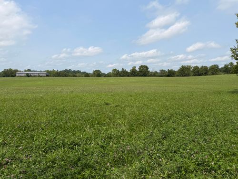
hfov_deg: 71.6
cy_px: 90
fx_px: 165
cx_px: 119
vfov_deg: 56.8
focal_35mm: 24
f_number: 1.78
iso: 80
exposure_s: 1/5319
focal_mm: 6.76
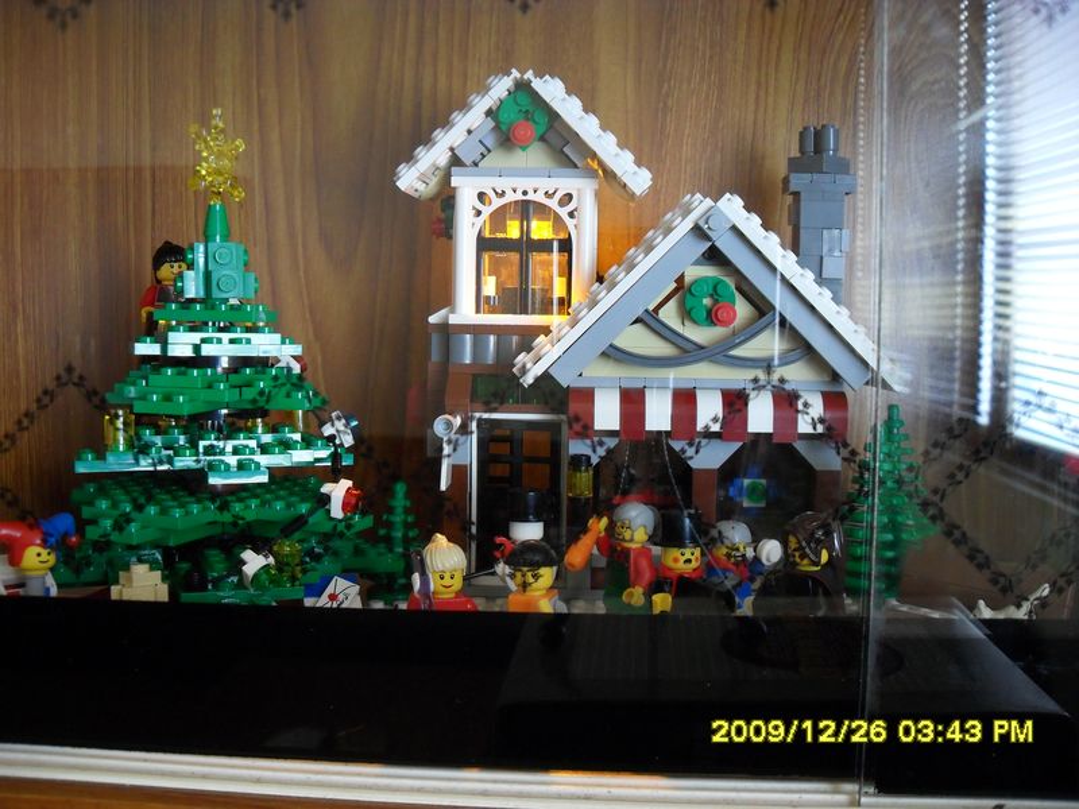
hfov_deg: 52.6
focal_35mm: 35
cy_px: 404
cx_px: 540
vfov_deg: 40.7
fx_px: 1091
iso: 200
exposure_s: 1
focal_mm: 6.2
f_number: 2.8
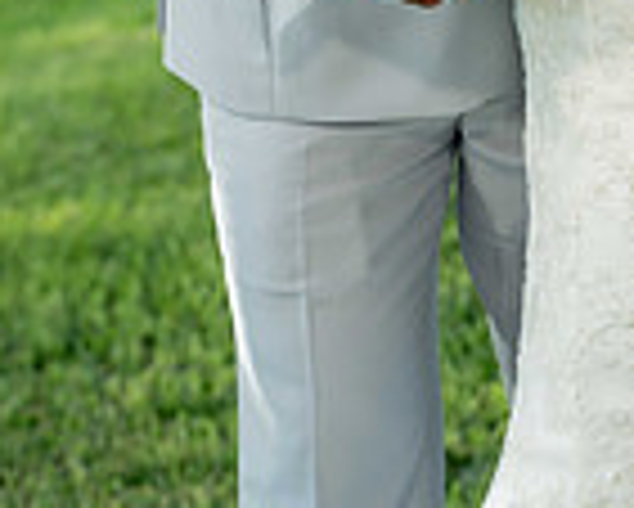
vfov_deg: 7.6
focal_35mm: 197
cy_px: -495
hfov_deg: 9.7
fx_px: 3699
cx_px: 656
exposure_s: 1/500
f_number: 4
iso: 500
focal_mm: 66
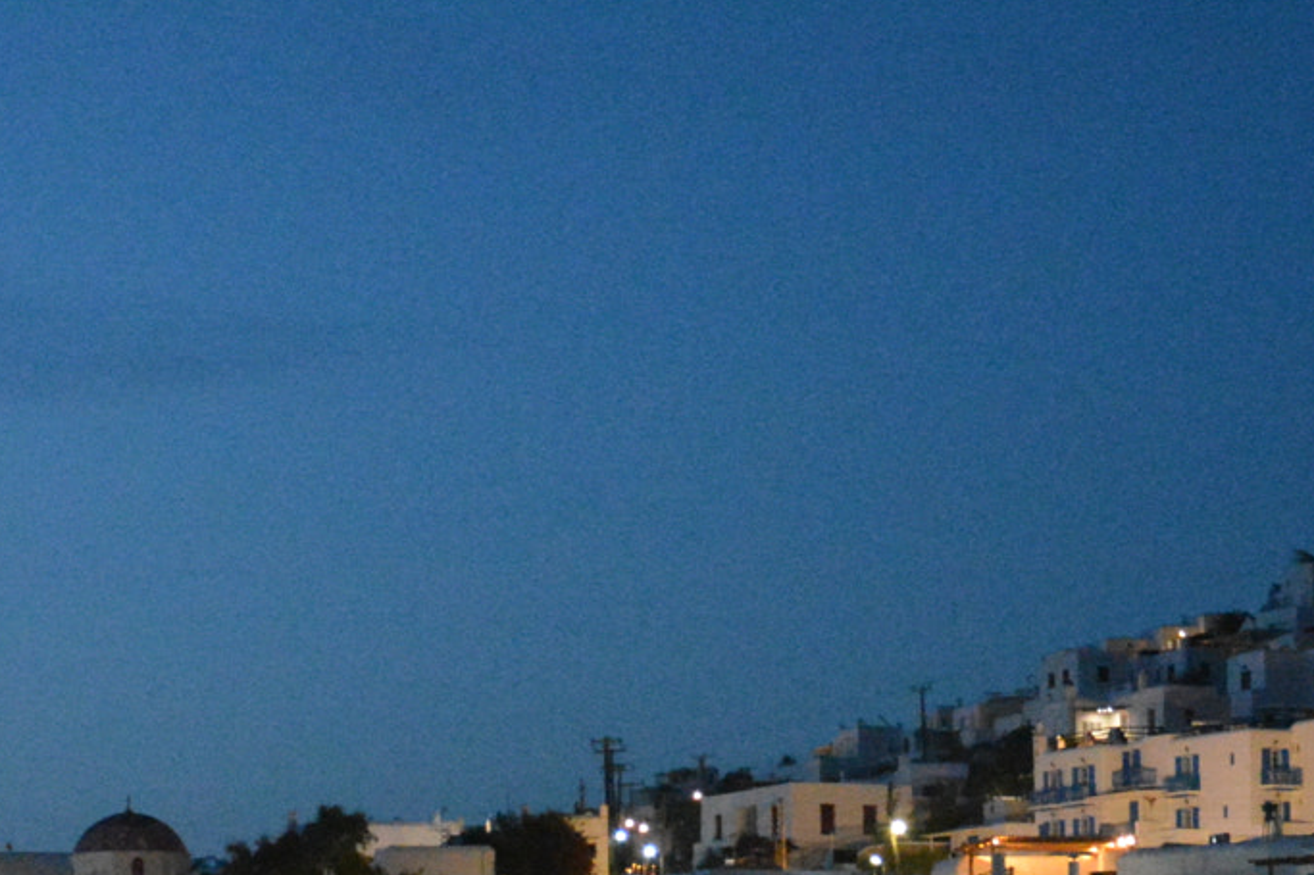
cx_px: 527
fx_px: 4269
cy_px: 1268
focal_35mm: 117
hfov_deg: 17.5
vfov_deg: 11.3
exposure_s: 1/40
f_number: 4
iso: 6400
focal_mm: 26
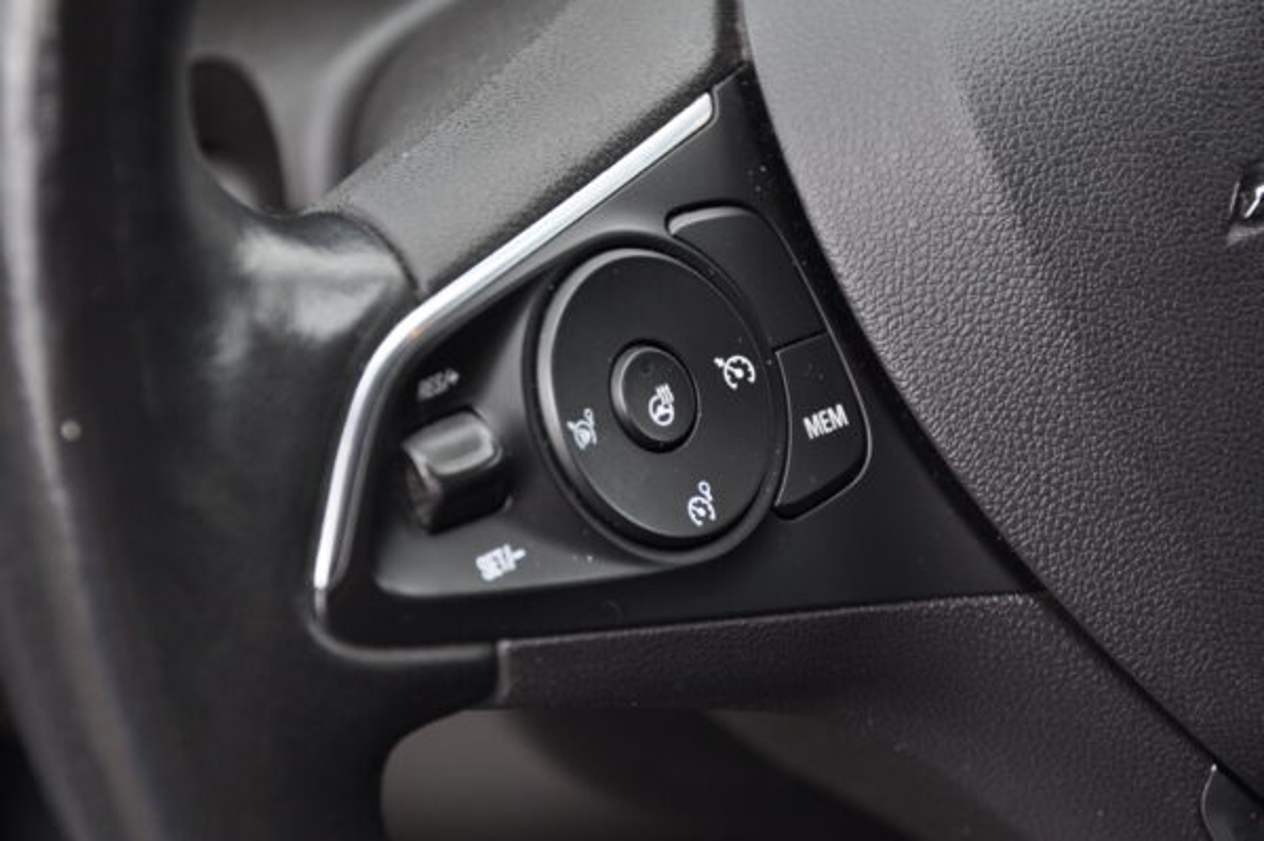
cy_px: 420
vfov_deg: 12.2
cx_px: 632
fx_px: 3947
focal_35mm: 112
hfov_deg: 18.2
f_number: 5.6
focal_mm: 75
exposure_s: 1/125
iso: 400
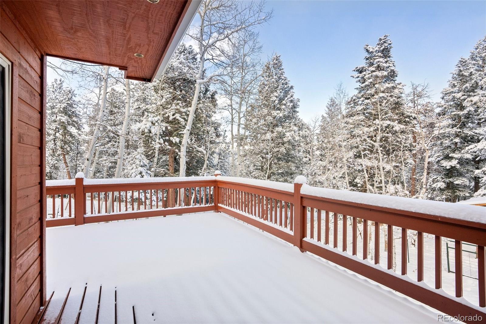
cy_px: 162
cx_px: 243
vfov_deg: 73.8
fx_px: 216
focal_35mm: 16
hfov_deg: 96.7
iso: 800
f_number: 8
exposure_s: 1/100
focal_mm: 16
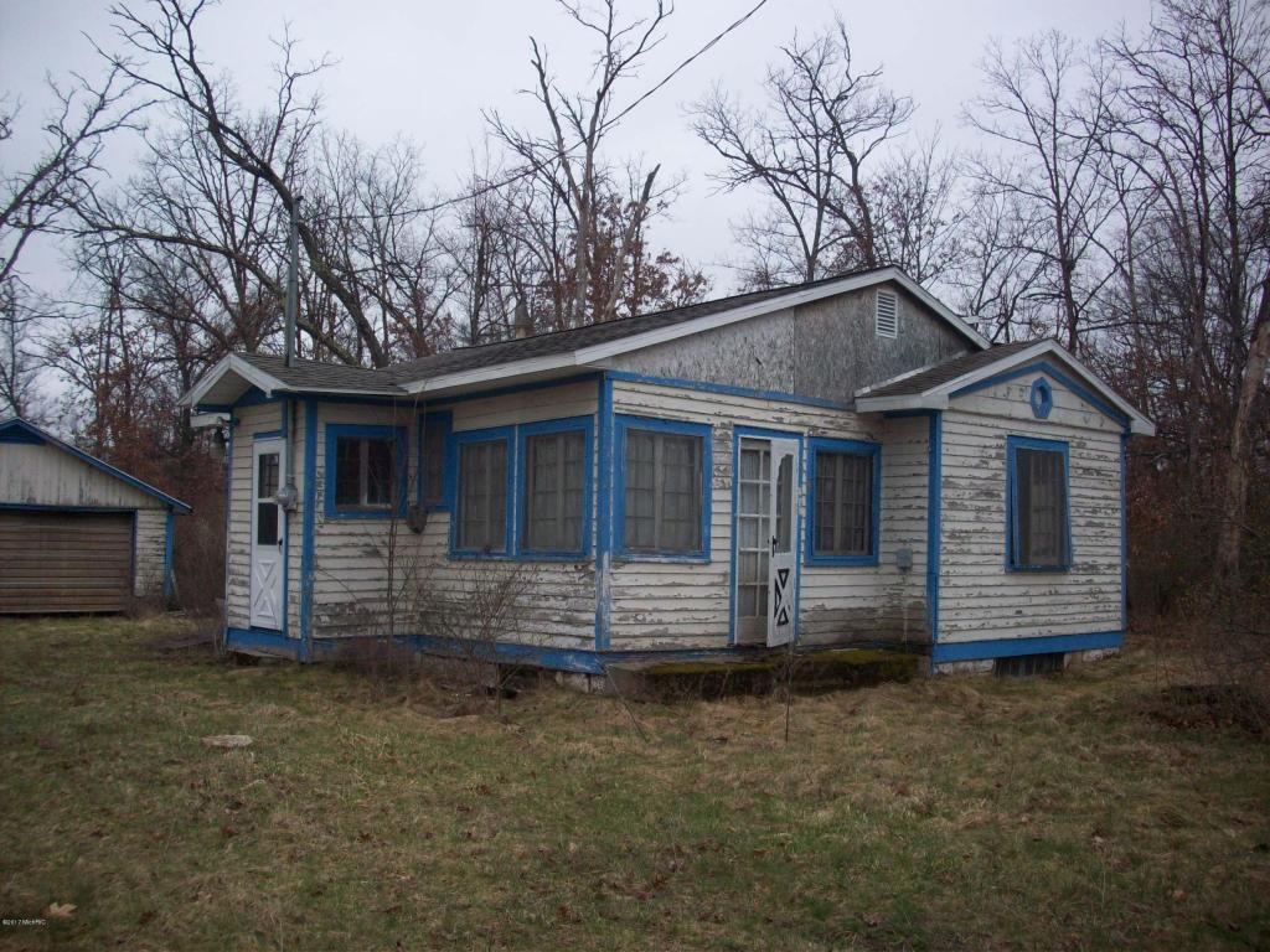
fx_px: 1357
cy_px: 476
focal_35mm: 37
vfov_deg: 38.7
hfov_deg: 50.1
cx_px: 635
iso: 80
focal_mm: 6.2
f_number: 2.8
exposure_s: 1/661
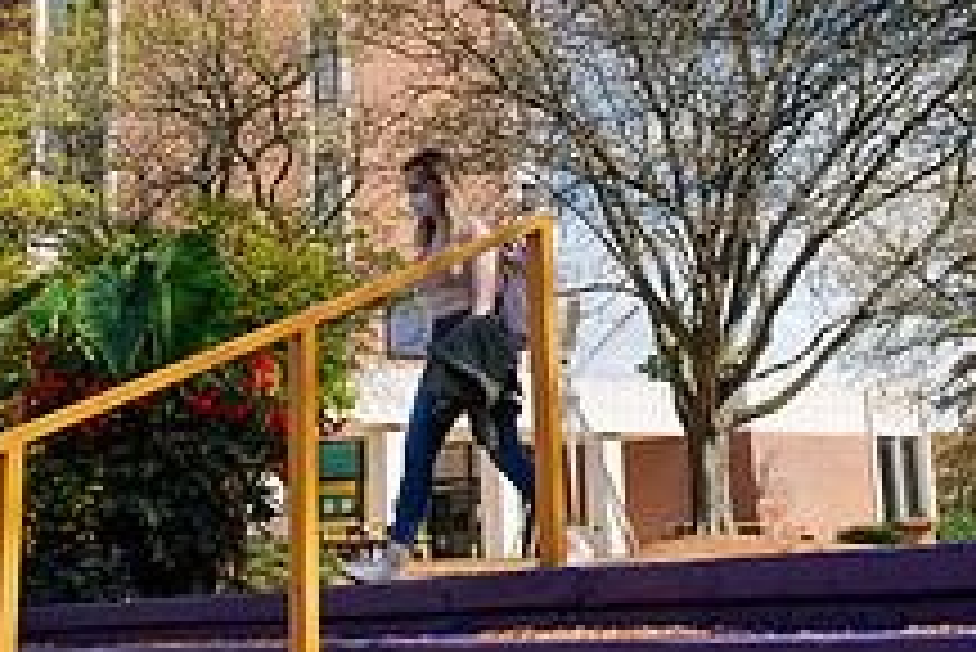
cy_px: 151
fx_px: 1736
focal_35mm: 64
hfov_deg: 31.4
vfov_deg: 21.1
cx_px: 436
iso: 320
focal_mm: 24
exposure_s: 1/400
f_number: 8
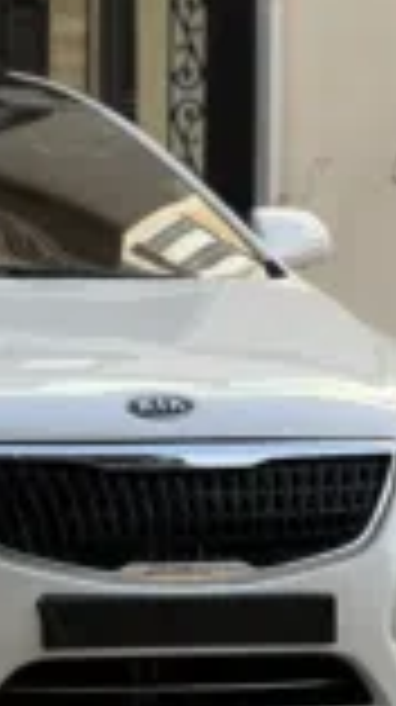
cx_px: -68
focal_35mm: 214
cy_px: 103
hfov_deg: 5.6
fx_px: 4006
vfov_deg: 10.0
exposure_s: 1/256
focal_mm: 9
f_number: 2.8
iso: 25
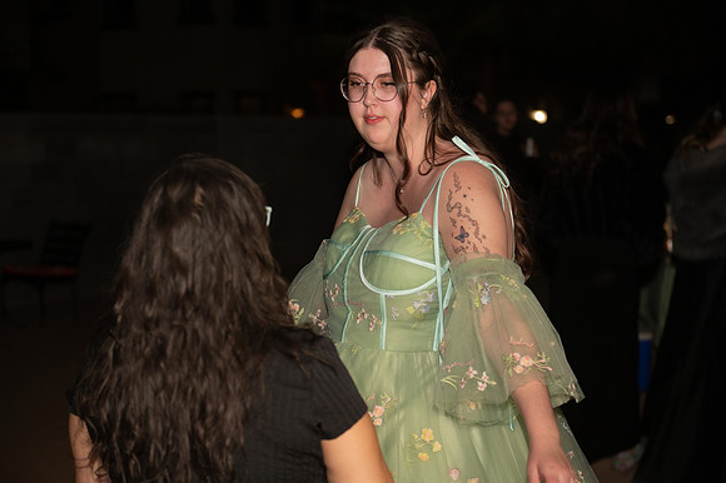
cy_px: 242
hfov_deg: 28.9
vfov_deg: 19.4
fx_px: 1411
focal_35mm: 70
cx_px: 363
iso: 640
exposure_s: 1/200
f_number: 3.5
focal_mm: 70
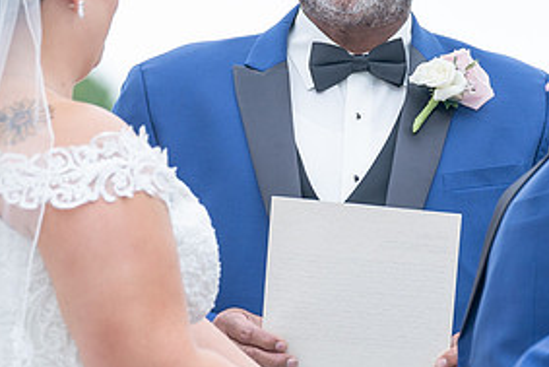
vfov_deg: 2.3
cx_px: 189
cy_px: 95
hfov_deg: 3.4
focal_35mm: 599
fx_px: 9139
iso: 160
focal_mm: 186
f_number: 4
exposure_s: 1/200
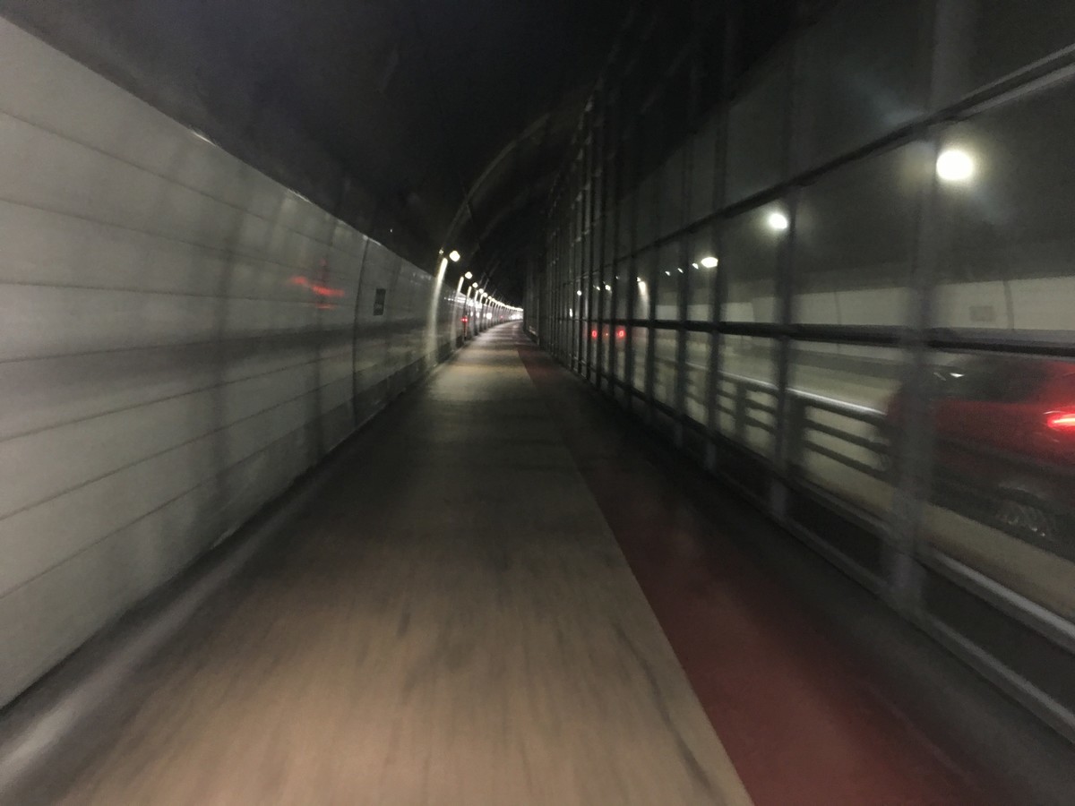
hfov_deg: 61.7
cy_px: 403
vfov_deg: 48.2
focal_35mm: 29
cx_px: 538
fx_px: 901
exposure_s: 1/4
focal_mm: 4.15
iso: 100
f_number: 2.2
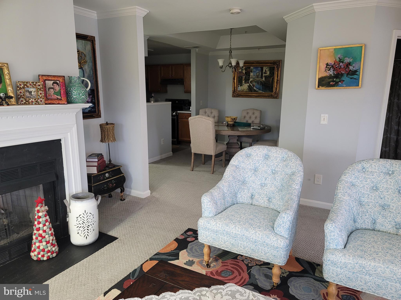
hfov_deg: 69.4
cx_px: 200
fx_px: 290
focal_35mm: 25
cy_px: 150
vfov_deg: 54.9
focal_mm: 7
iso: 250
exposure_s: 1/40
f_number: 1.8
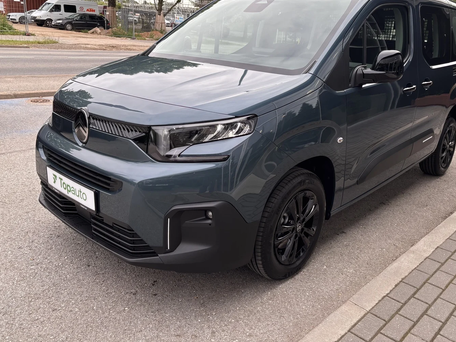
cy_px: 139
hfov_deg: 58.2
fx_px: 408
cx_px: 251
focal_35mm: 31
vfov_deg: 45.2
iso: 50
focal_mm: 5.96
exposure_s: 1/697
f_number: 1.6
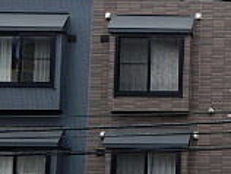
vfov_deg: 15.3
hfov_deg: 18.3
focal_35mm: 97
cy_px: 99
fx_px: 648
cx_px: 327
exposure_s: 1/1500
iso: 125
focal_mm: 4.3
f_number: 2.8
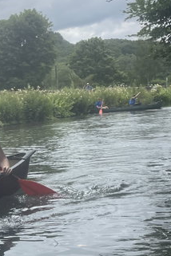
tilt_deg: -5.9
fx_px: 520
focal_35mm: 73
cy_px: 189
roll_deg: +5.0
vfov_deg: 27.4
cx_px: -70
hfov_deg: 17.2
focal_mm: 4.2
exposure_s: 1/2174
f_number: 1.6
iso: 32
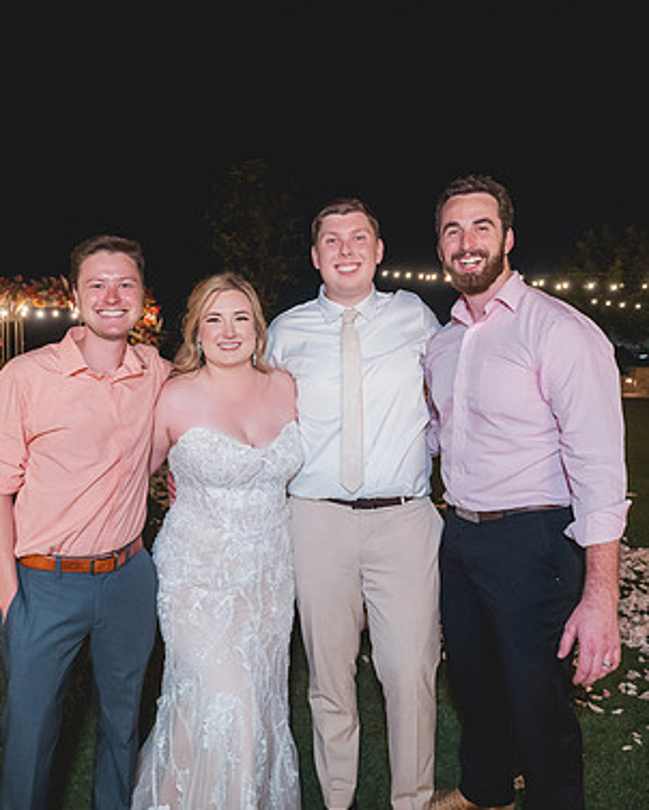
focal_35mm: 26
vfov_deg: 66.0
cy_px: 396
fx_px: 624
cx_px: 282
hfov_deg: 54.8
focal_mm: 18
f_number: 2.8
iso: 3200
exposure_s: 1/80
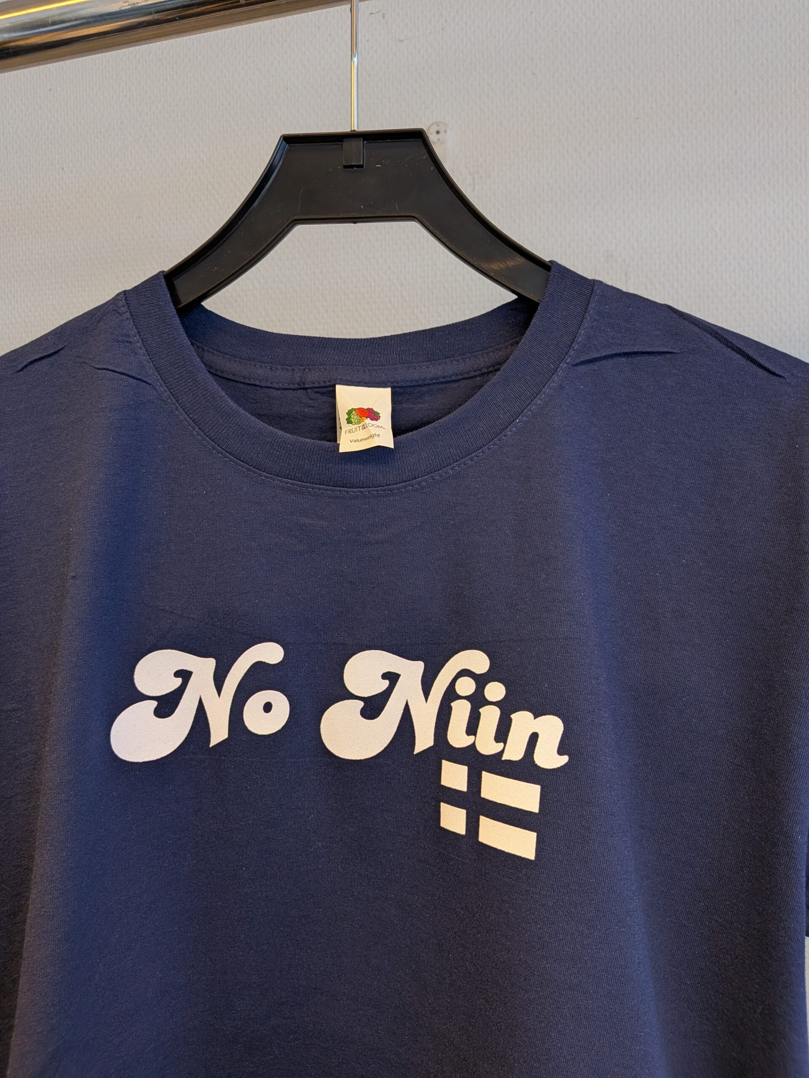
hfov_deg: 56.8
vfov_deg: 71.6
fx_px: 748
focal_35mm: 24
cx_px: 404
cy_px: 539
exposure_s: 1/100
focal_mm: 4.53
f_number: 1.7
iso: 349
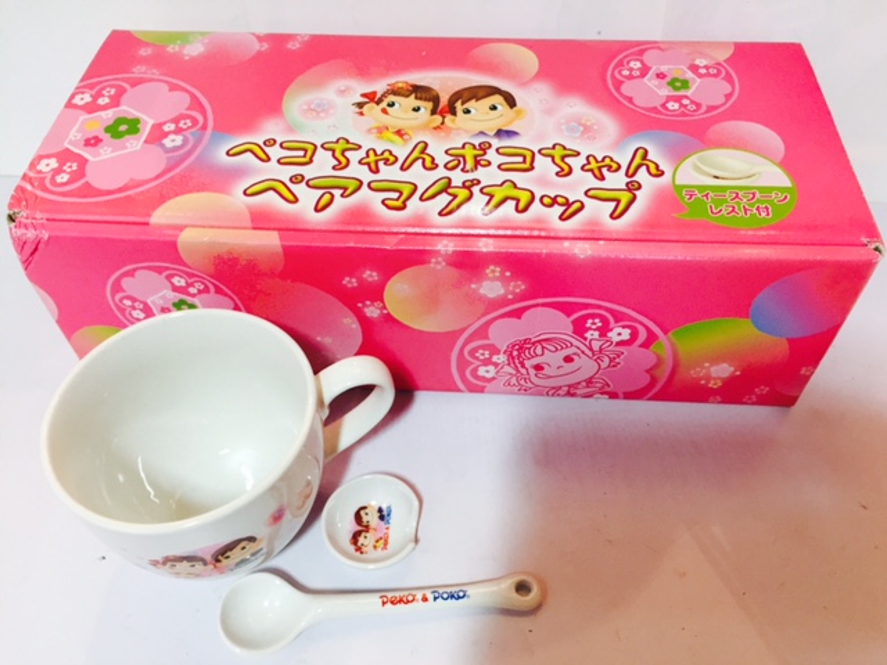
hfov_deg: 61.7
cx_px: 444
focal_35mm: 29
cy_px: 332
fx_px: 743
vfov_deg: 48.2
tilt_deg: -47.8
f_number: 2.2
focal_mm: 4.15
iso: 64
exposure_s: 1/33
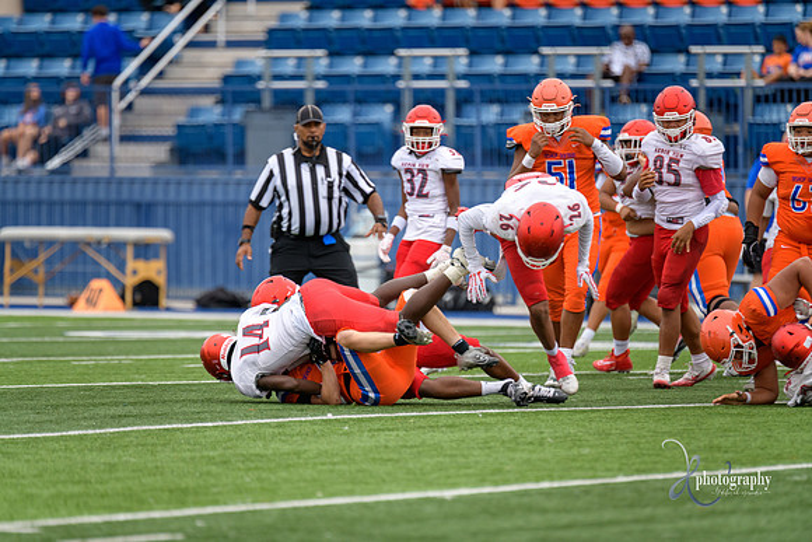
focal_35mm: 300
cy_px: 271
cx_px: 406
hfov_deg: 6.9
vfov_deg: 4.6
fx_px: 6768
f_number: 2.8
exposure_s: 1/800
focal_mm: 300
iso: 720
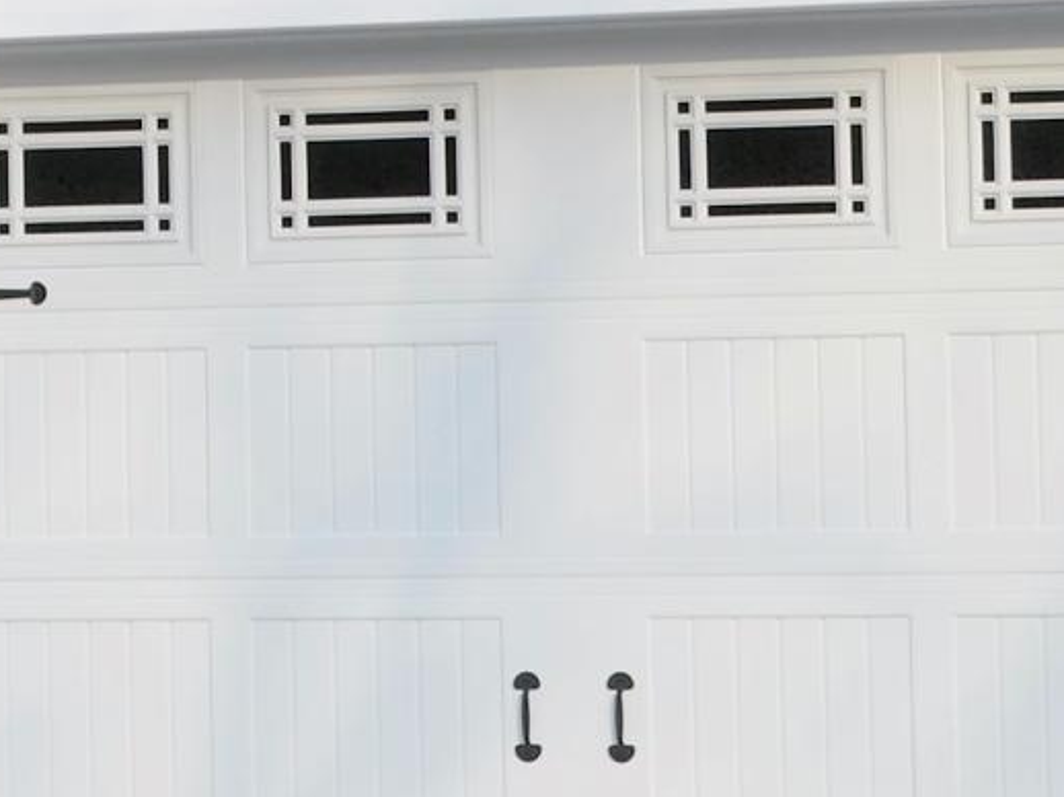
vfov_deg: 6.1
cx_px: -629
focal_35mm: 242
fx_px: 7428
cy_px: -116
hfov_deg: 8.0
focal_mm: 29
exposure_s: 1/250
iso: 140
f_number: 8
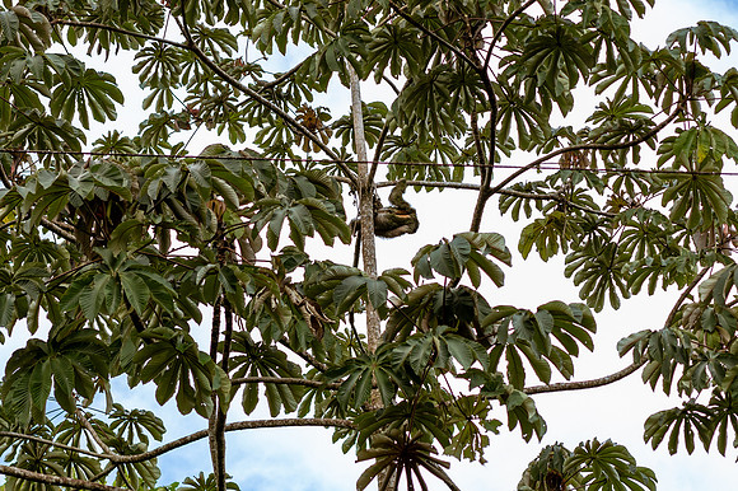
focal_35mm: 117
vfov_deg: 11.7
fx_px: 2397
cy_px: 217
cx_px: 463
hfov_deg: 17.5
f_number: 2.8
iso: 100
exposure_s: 1/640
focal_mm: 50
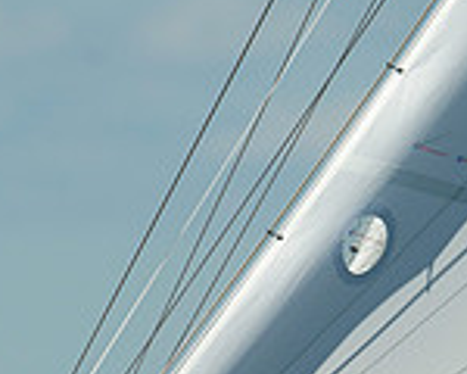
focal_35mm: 2182
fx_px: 30158
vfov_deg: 0.7
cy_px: 433
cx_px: 258
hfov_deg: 0.9
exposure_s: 1/4000
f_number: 5
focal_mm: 600
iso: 400
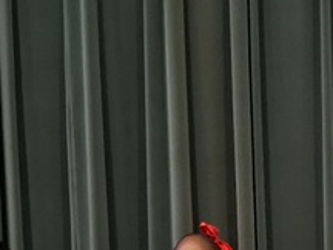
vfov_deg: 10.9
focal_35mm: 123
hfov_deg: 15.4
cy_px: 506
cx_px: 413
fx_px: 1183
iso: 640
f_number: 1.8
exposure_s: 1/50
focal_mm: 3.98
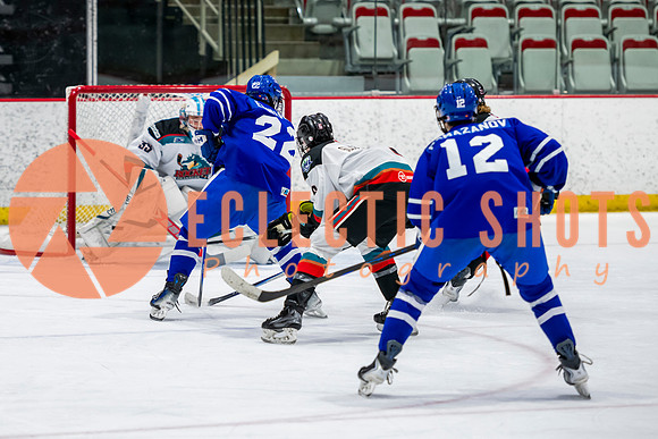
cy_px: 172
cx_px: 201
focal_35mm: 214
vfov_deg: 6.4
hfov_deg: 9.6
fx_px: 3915
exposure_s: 1/800
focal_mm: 135
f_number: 3.2
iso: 1600
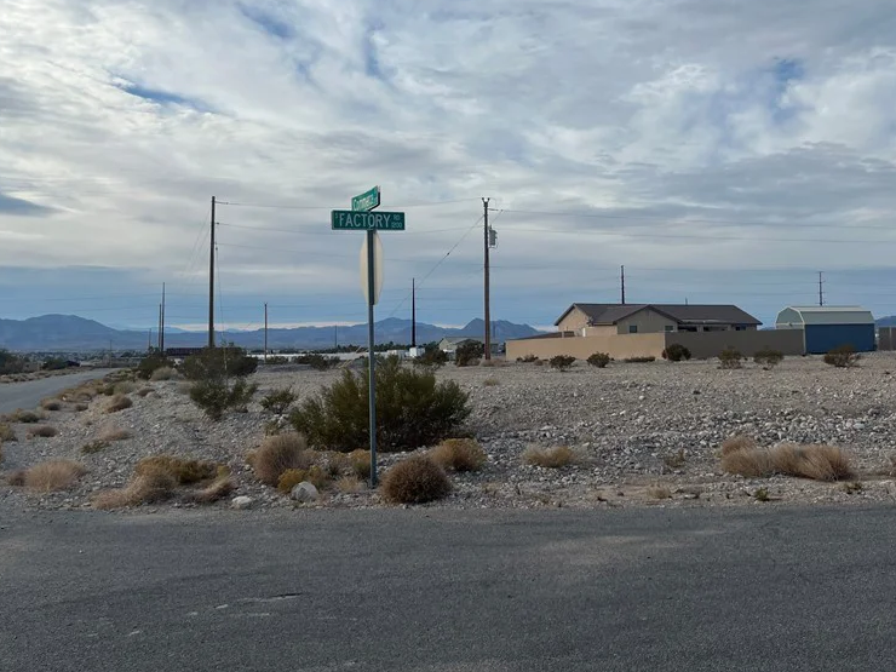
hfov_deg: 51.4
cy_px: 253
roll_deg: +0.2
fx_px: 932
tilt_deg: +4.9
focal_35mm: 36
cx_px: 442
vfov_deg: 39.4
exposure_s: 1/6211
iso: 50
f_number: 1.5
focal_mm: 5.7
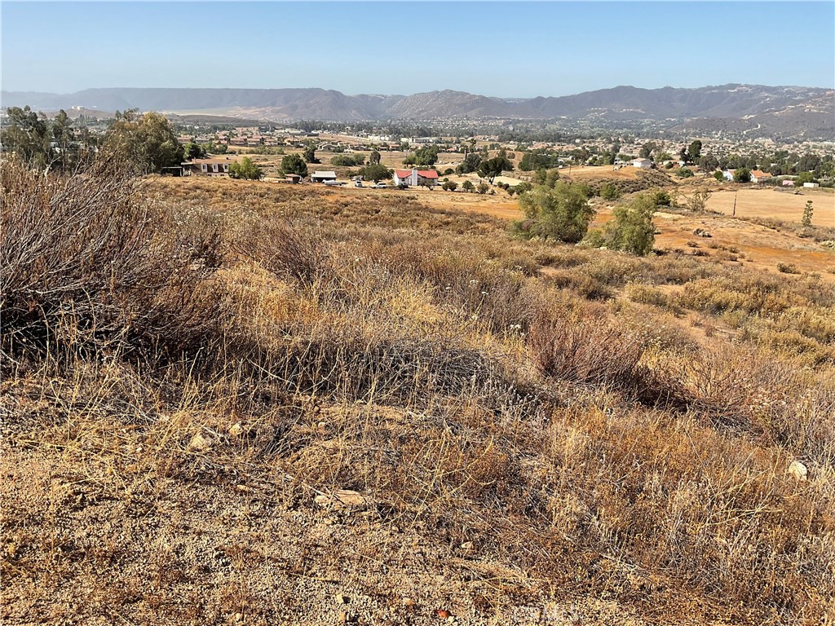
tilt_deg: -16.3
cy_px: 313
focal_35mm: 29
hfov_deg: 61.7
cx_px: 418
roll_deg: -2.4
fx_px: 700
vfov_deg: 48.2
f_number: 1.8
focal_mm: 3
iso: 16
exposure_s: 1/1451
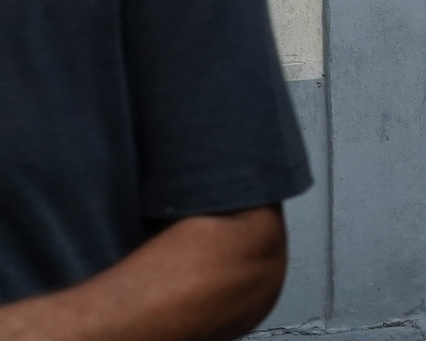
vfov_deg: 5.8
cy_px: -429
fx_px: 3278
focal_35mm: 260
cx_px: 1286
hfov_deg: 6.7
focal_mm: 40
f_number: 5
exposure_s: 1/320
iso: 1250
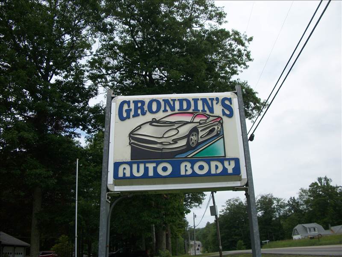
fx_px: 316
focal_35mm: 32
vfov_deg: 44.2
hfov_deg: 56.8
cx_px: 171
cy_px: 128
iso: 80
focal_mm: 5.7
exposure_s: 1/200
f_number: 8.8
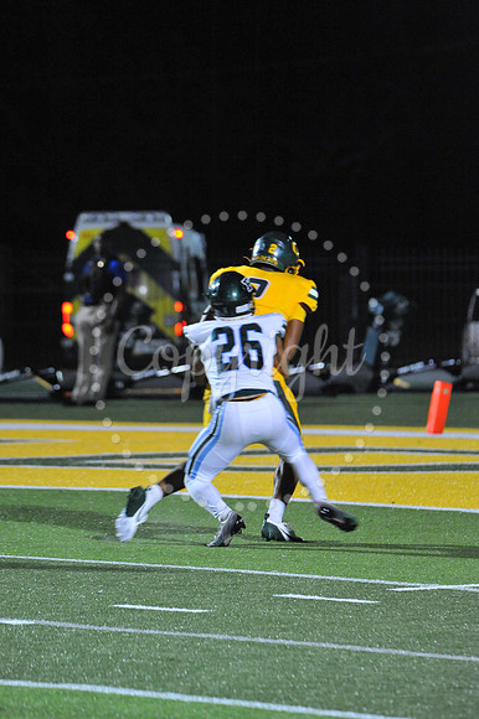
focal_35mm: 280
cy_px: 360
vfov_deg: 7.4
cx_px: 240
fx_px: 5595
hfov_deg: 4.9
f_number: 5.6
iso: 6400
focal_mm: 280
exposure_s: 1/200
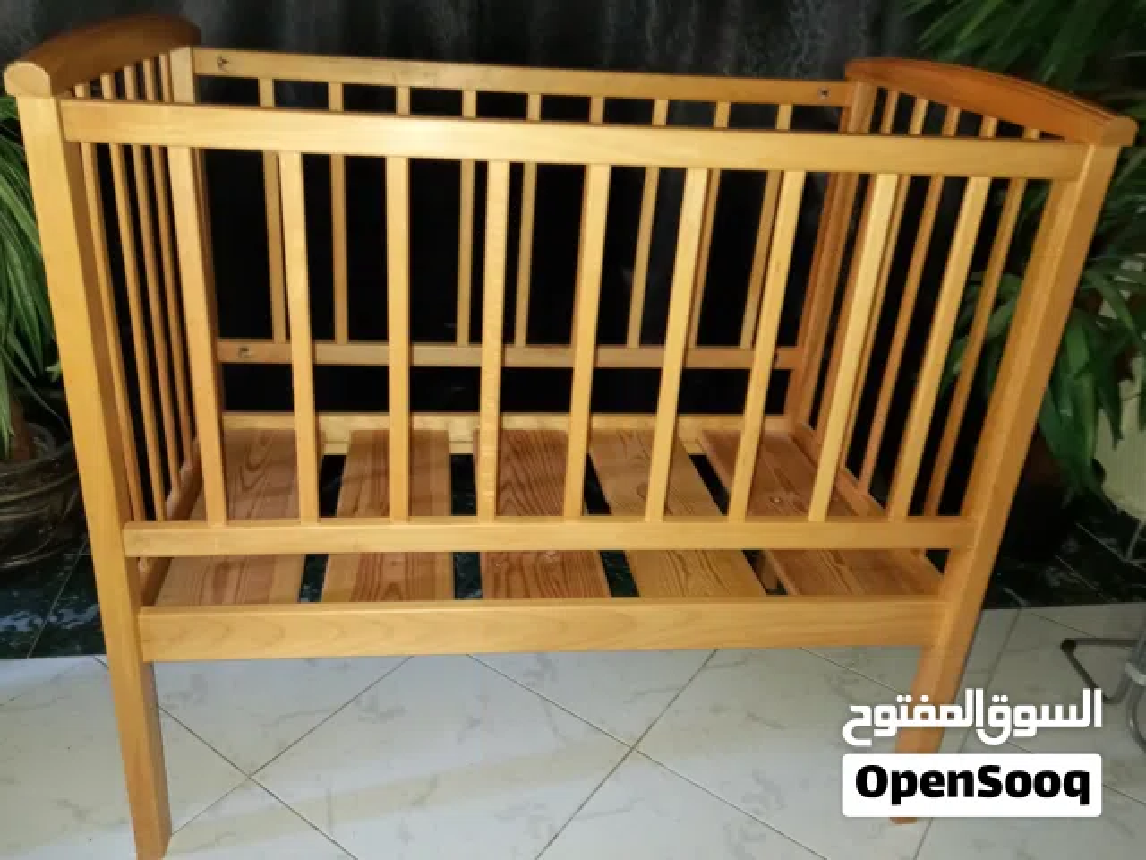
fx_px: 828
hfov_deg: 69.4
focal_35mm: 25
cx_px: 573
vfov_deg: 54.9
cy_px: 430
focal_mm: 4.6
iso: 320
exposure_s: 1/14.3
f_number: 2
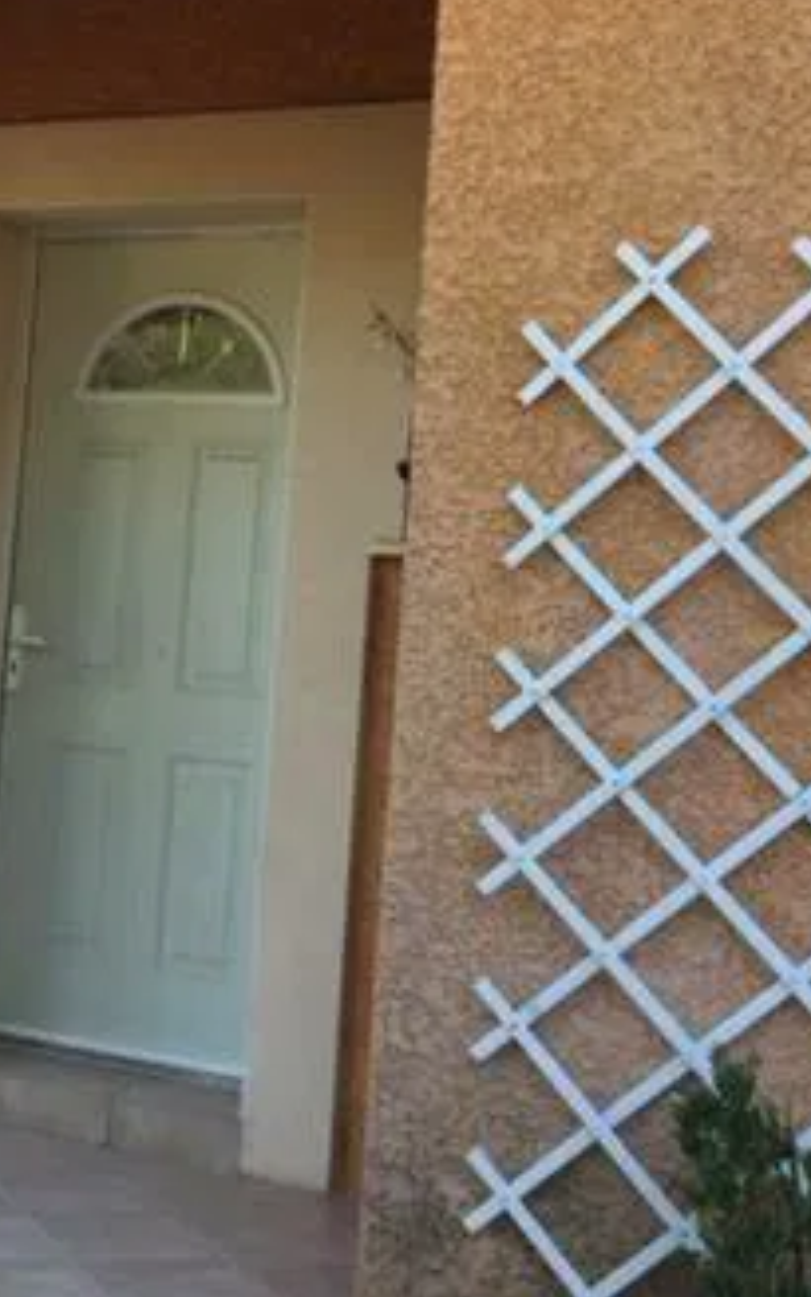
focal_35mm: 60
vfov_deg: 33.9
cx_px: -47
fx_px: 2122
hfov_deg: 20.7
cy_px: 542
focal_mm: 4.15
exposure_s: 1/126
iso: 32
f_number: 2.2
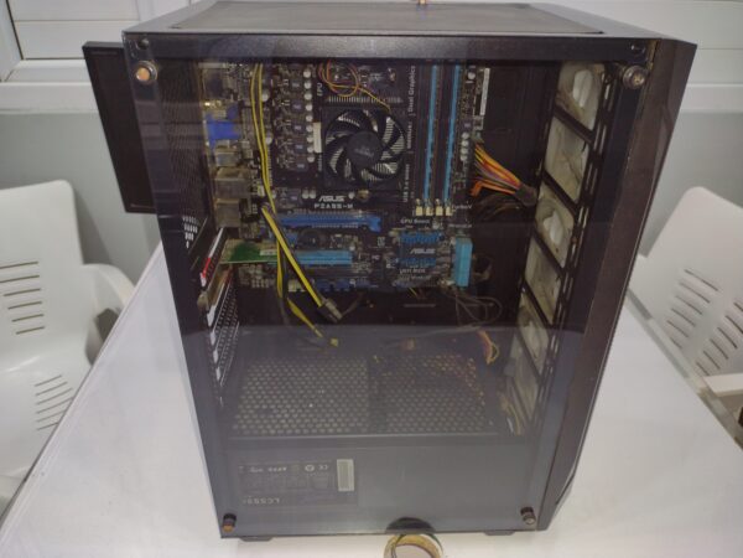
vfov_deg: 51.4
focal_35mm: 27
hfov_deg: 65.3
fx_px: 580
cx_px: 372
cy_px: 279
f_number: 1.7
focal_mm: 4.71
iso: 148
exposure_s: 1/50
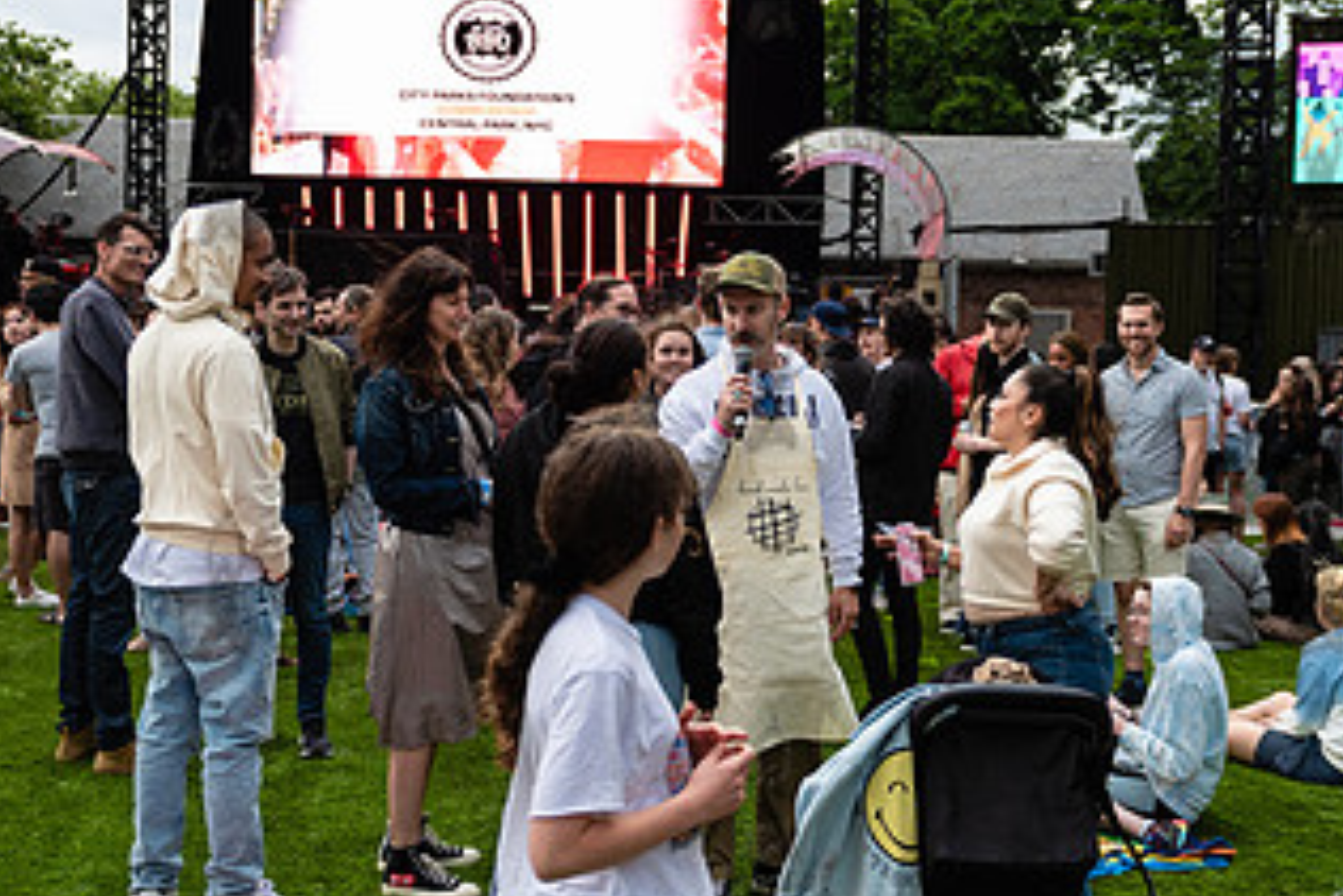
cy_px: 376
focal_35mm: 44
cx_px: 769
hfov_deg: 44.4
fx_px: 1642
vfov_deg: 30.5
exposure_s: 1/1250
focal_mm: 24
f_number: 2.8
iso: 500
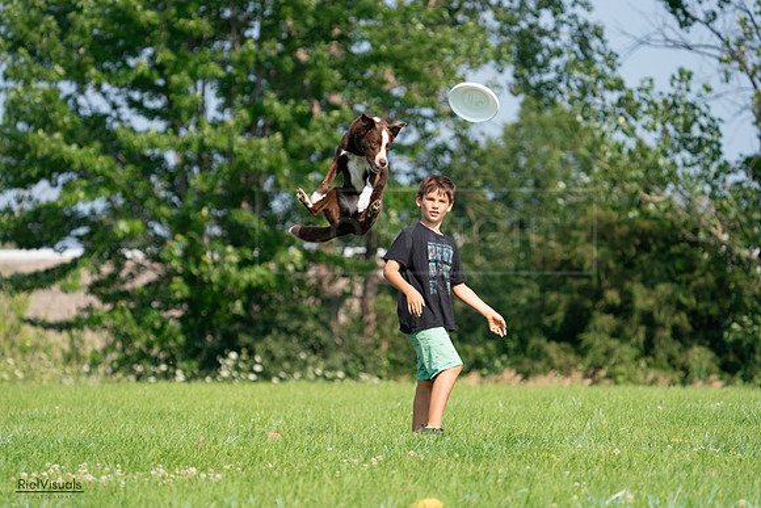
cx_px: 380
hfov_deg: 8.1
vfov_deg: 5.4
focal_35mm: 255
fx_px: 5391
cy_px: 254
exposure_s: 1/4000
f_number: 6.3
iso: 1600
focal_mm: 255
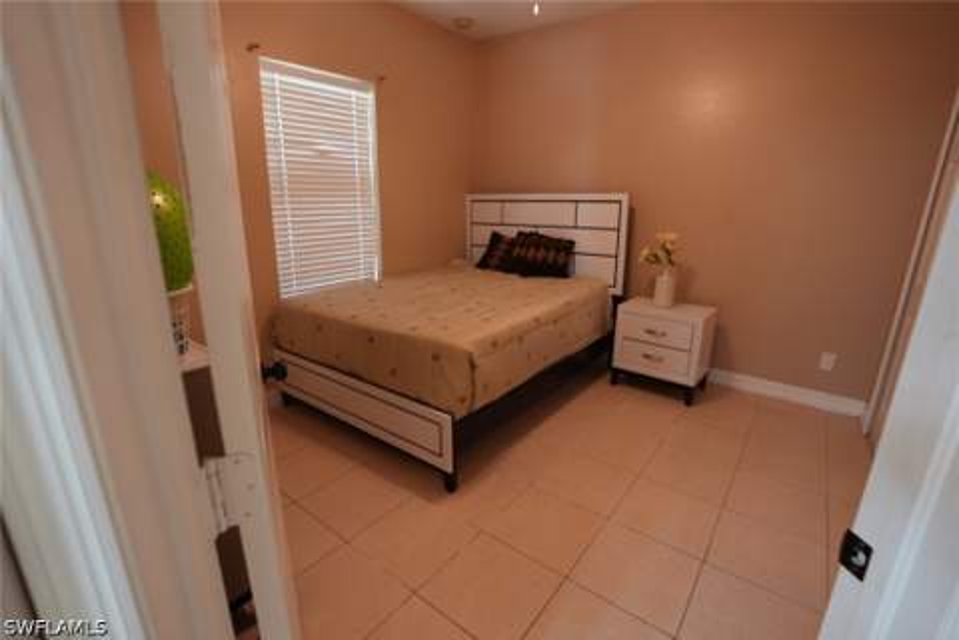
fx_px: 426
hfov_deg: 96.7
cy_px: 320
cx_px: 480
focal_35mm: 16
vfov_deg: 73.7
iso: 320
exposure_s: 1/30
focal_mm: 16
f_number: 2.8
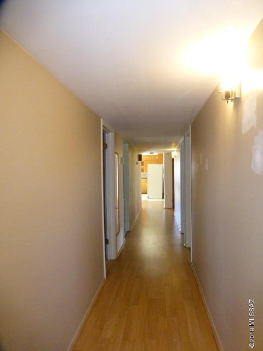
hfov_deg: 56.8
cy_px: 176
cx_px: 132
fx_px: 243
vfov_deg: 71.6
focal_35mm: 24
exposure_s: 1/60
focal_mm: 4.3
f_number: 3.3
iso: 640
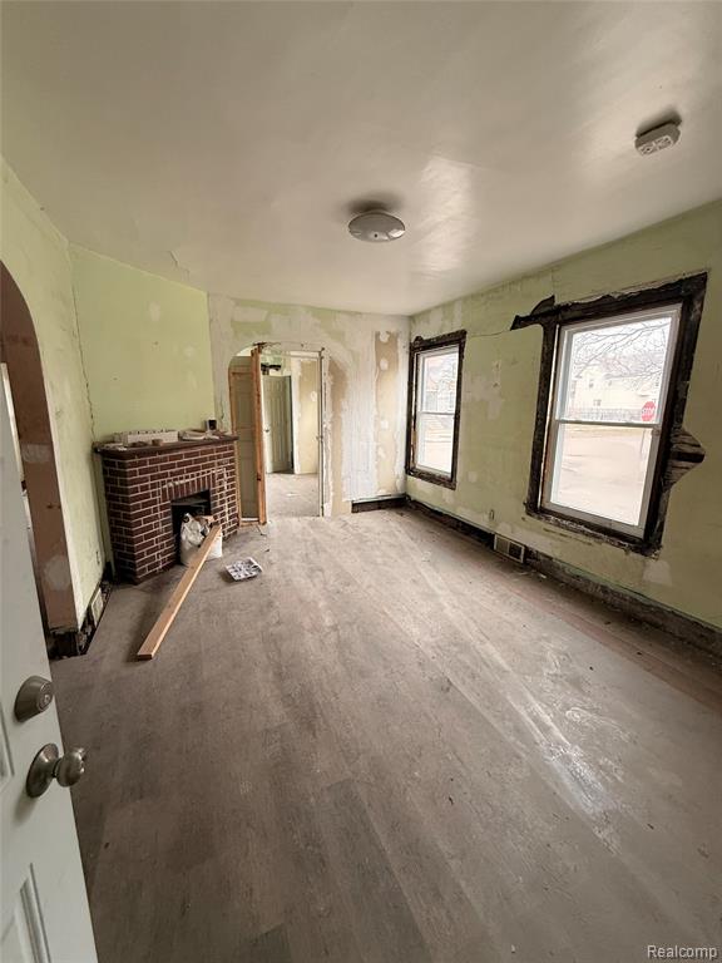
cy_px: 482
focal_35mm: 14
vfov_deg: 102.1
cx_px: 361
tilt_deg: -13.7
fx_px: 389
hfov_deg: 85.7
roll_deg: -1.8
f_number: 2.2
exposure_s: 1/99
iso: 200
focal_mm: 2.22
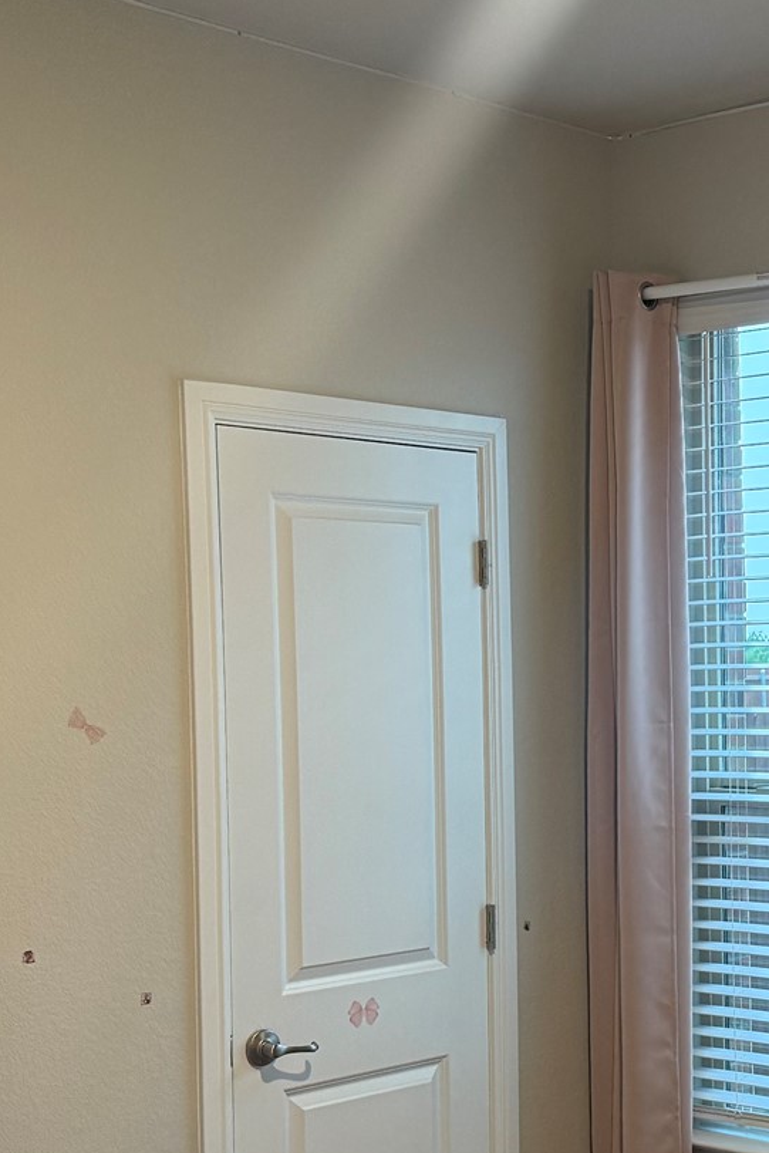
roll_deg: +0.3
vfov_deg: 31.7
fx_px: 2018
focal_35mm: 63
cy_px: 742
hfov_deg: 20.7
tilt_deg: -2.3
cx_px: 816
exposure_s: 1/60
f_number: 1.78
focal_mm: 6.76
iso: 200
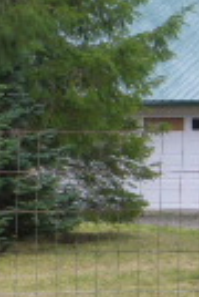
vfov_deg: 5.9
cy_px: 44
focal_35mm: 347
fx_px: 2862
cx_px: 615
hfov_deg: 3.9
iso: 160
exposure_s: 1/60
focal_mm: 12.5
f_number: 5
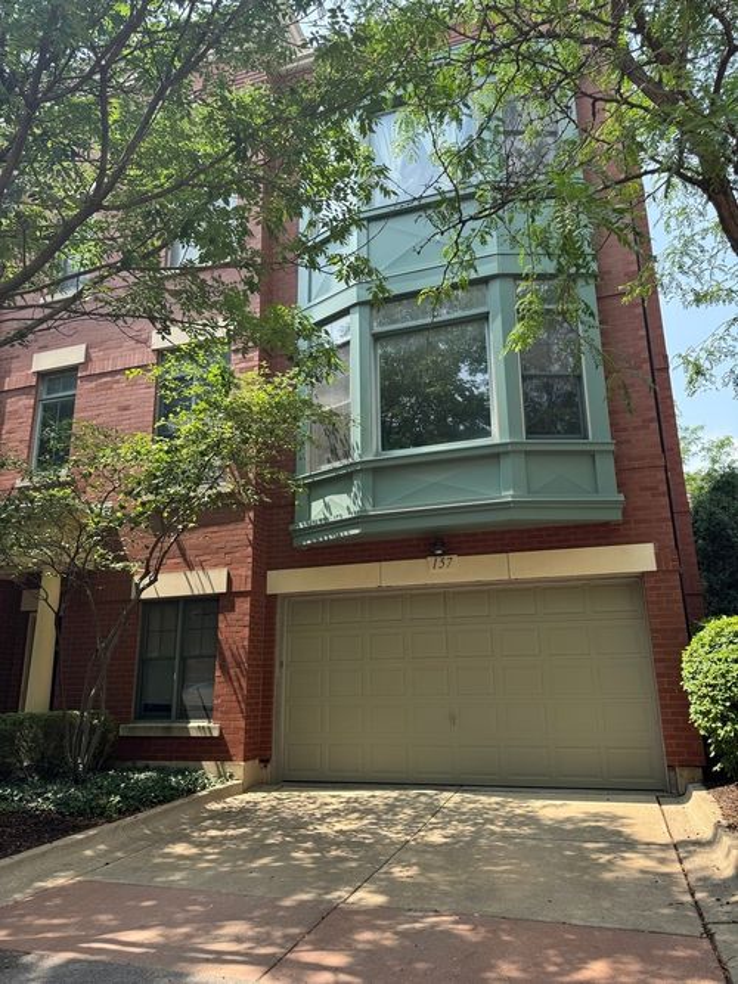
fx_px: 682
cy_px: 492
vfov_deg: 71.6
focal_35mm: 24
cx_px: 369
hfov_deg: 56.8
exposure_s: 1/980
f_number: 1.78
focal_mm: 6.76
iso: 80
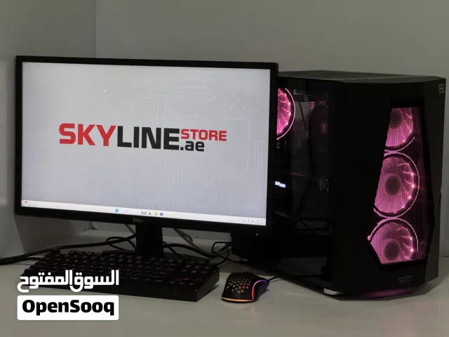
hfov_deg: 25.3
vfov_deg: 19.1
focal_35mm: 77
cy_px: 168
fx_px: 999
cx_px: 224
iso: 160
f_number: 2.8
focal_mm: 9
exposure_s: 1/100
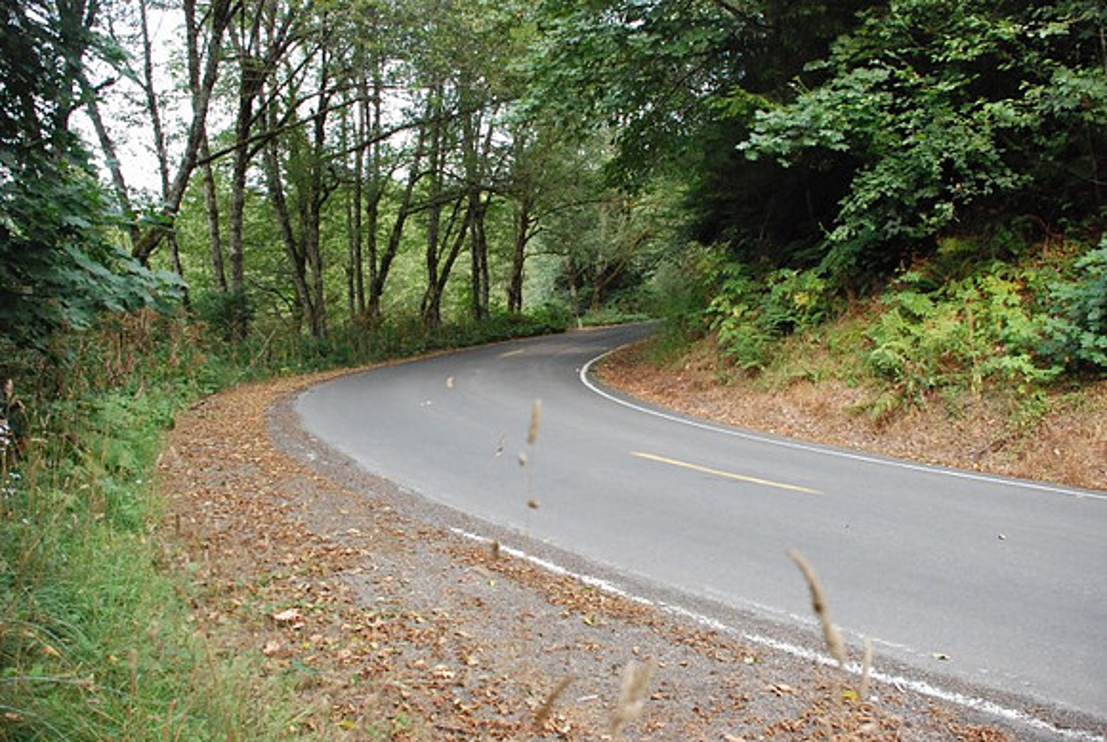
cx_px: 554
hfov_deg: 67.3
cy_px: 371
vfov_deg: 48.1
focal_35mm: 27
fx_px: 832
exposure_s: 1/400
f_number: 4
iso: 1600
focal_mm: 18
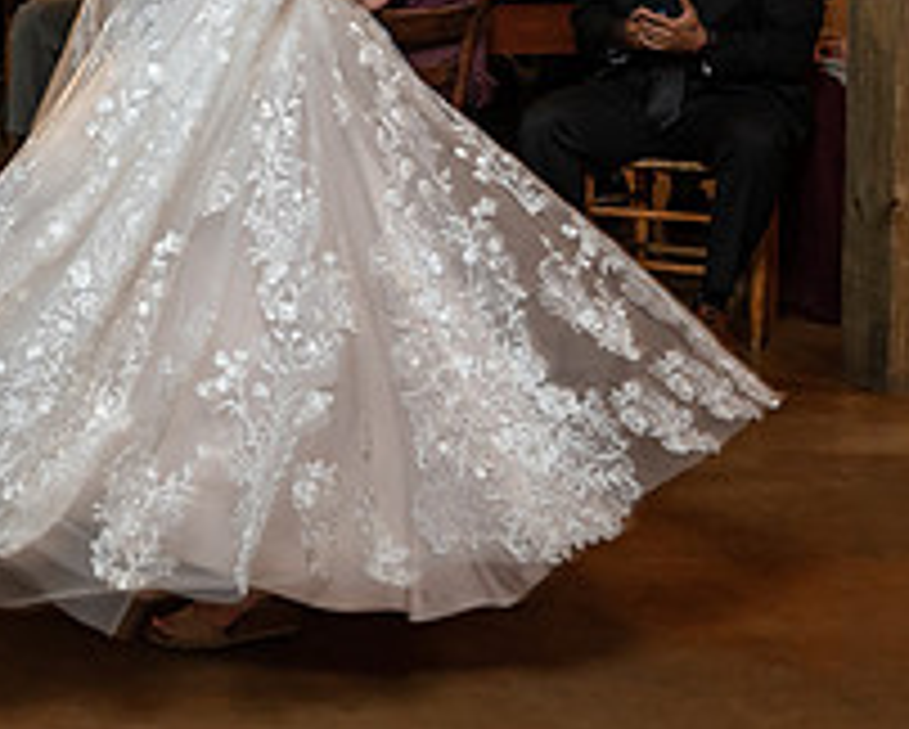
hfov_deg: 22.8
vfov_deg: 19.1
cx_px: -122
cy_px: -16
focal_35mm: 78
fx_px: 2100
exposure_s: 1/100
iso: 2000
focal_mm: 27
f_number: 4
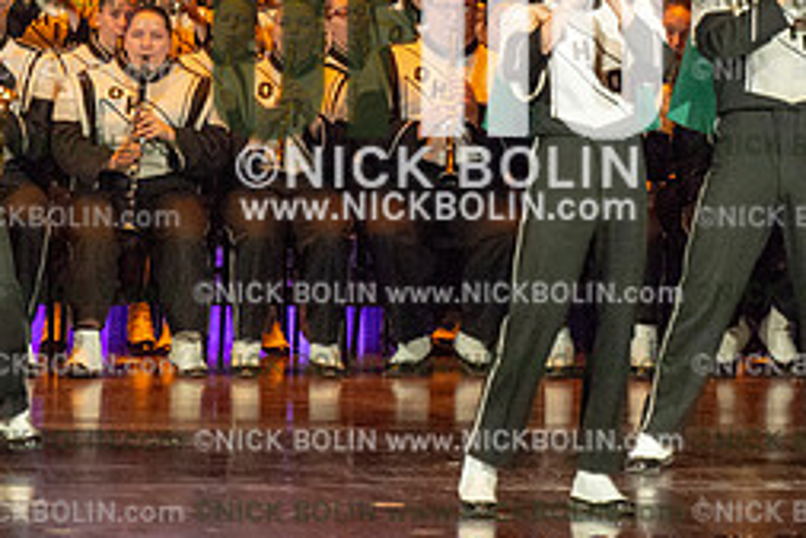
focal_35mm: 447
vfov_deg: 3.1
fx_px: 10013
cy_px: 70
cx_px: 436
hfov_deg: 4.6
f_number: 5.6
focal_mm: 195
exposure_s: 1/320
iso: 8000
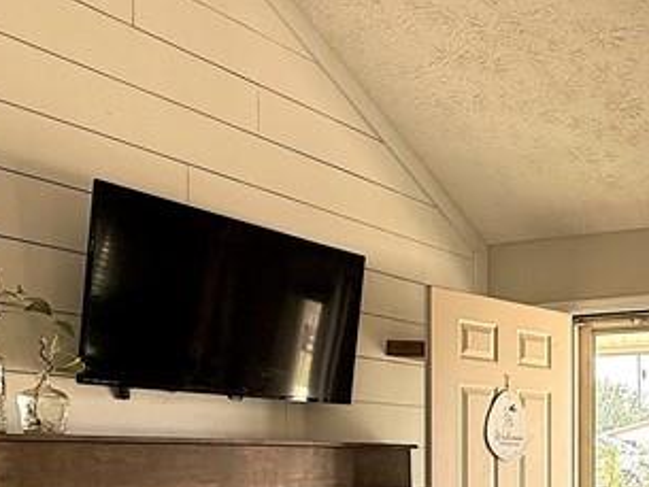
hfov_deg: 34.6
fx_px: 882
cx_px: 721
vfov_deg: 29.2
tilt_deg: -0.9
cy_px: 472
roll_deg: +0.2
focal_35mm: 47
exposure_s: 1/99
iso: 64
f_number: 2.2
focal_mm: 2.22
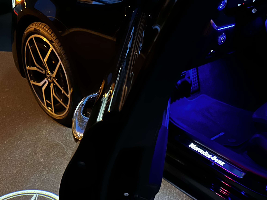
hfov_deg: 44.7
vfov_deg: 33.7
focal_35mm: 42
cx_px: 122
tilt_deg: -36.9
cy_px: 149
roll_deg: +1.6
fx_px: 324
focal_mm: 6.86
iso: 2000
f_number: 1.78
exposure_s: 1/9
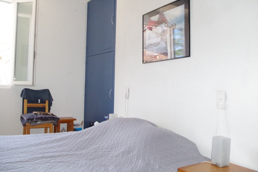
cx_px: 131
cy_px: 84
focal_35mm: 35
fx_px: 251
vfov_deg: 37.9
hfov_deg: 54.4
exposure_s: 1/180
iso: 3200
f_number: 7.1
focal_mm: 23.13
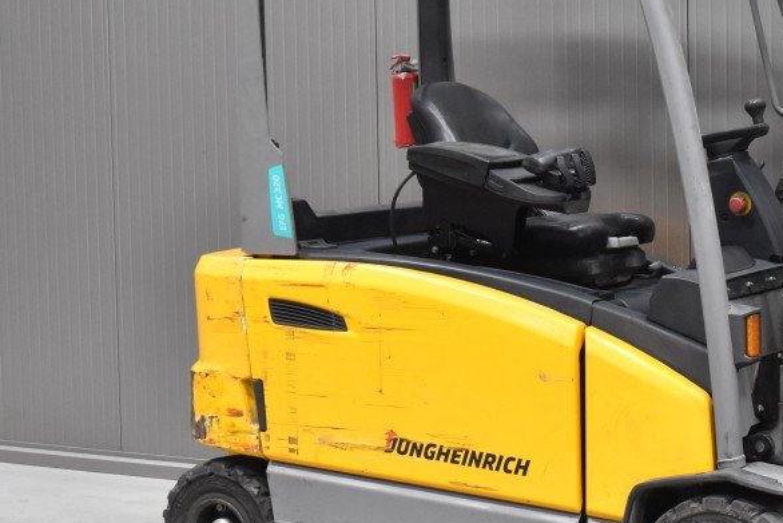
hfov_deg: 22.5
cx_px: 651
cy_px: 238
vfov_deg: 15.4
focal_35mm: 89
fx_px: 1937
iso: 1600
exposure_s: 1/30
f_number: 5.6
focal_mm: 29
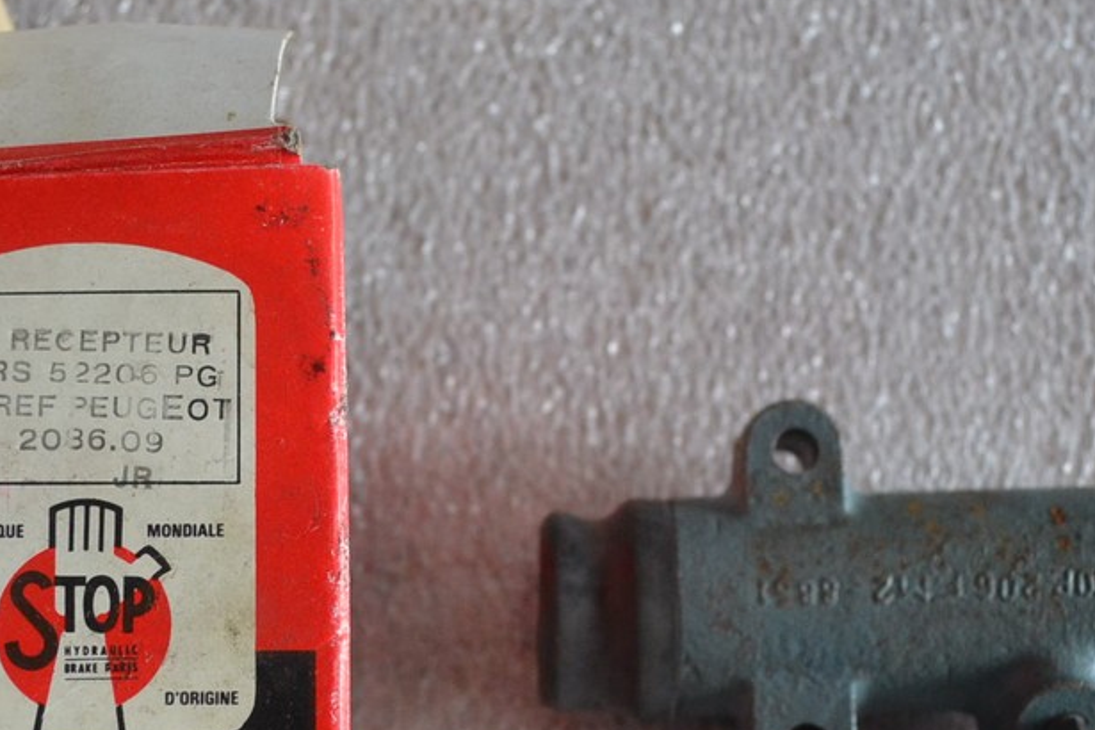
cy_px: 586
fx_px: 2403
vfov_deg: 17.1
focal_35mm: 79
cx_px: 429
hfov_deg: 25.6
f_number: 4
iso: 1000
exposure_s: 1/60
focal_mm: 24
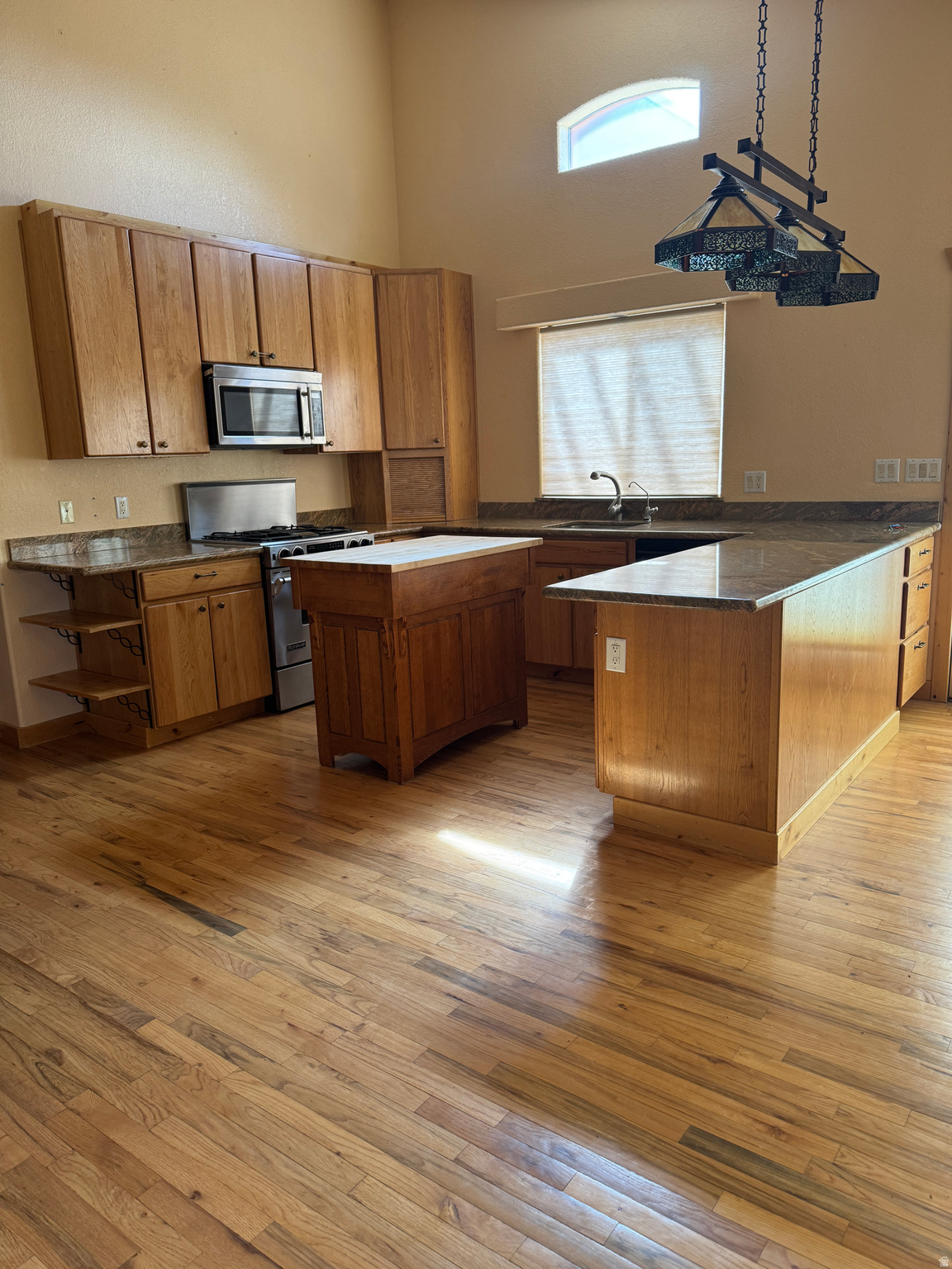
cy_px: 634
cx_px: 476
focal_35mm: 24
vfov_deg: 71.6
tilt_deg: -10.3
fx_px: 880
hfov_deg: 56.8
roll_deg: +3.1
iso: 200
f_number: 1.78
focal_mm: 6.76
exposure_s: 1/121
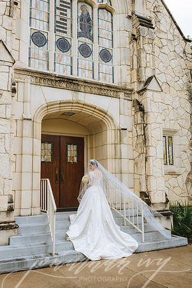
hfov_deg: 37.9
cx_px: 96
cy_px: 144
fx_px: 280
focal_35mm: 35
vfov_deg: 54.4
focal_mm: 35
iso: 50
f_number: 2.8
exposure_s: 1/800
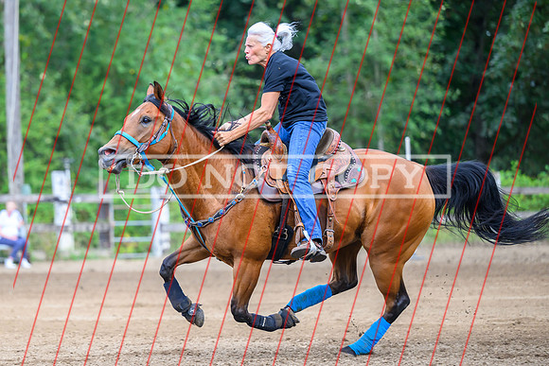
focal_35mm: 189
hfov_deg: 10.8
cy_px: 194
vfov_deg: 7.3
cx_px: 189
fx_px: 2889
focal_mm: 140
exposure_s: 1/1600
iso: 1400
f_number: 2.8
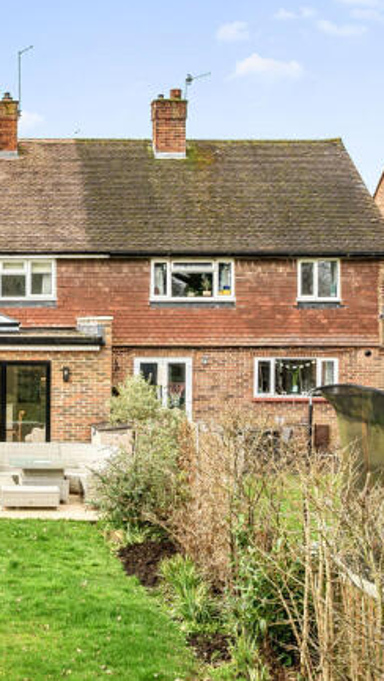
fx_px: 1030
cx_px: -42
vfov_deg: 36.6
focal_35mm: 57
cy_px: 339
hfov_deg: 20.1
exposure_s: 1/160
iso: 400
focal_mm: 24
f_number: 8
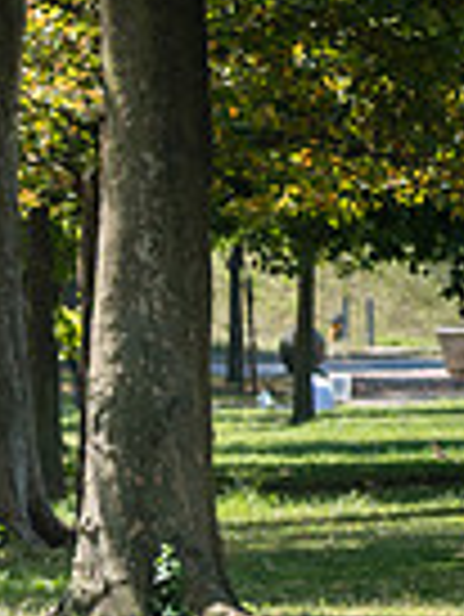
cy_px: 618
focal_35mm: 755
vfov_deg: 2.6
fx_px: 13473
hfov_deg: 2.0
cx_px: -761
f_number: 5
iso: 500
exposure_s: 1/1000
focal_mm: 185
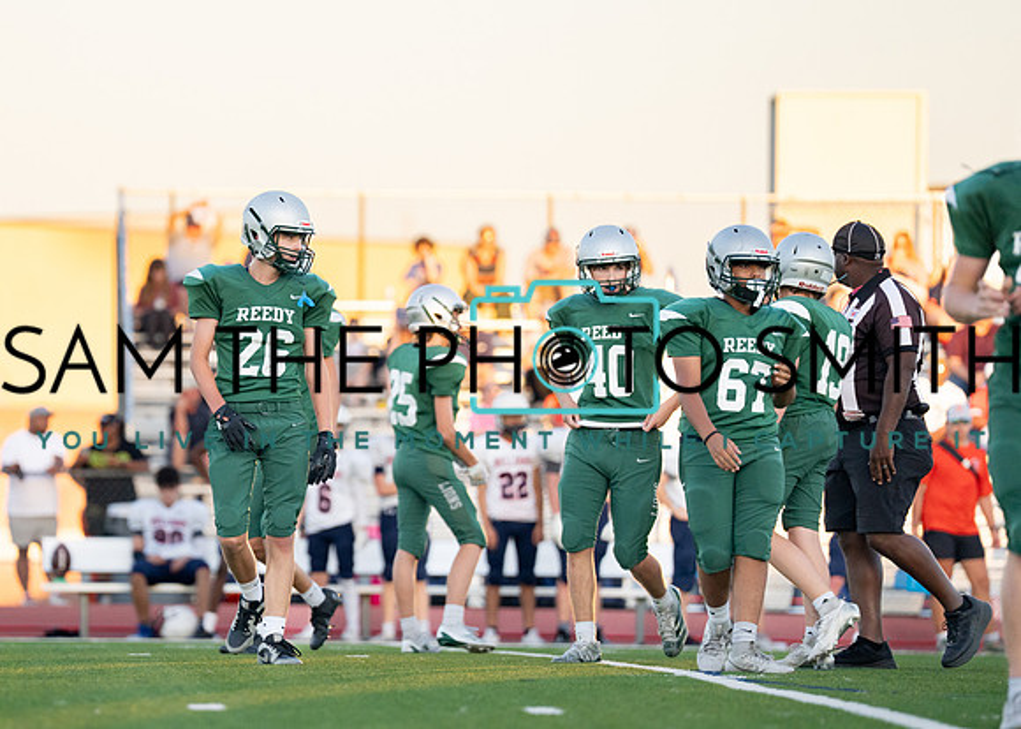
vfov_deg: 4.8
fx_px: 8639
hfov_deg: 6.8
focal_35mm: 298
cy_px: 330
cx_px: 284
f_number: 2.8
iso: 1000
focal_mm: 200
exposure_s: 1/2500
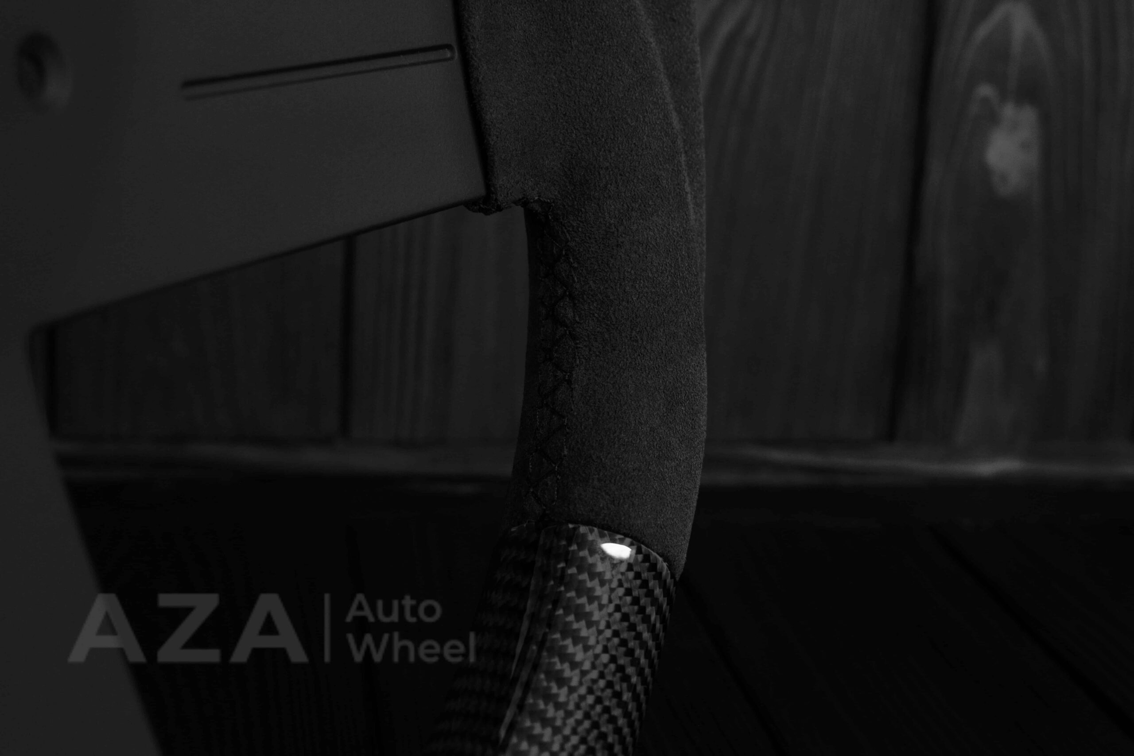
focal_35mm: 52
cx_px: 567
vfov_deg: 25.8
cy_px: 378
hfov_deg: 37.8
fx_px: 1654
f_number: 6.3
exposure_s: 1/125
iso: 500
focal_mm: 35
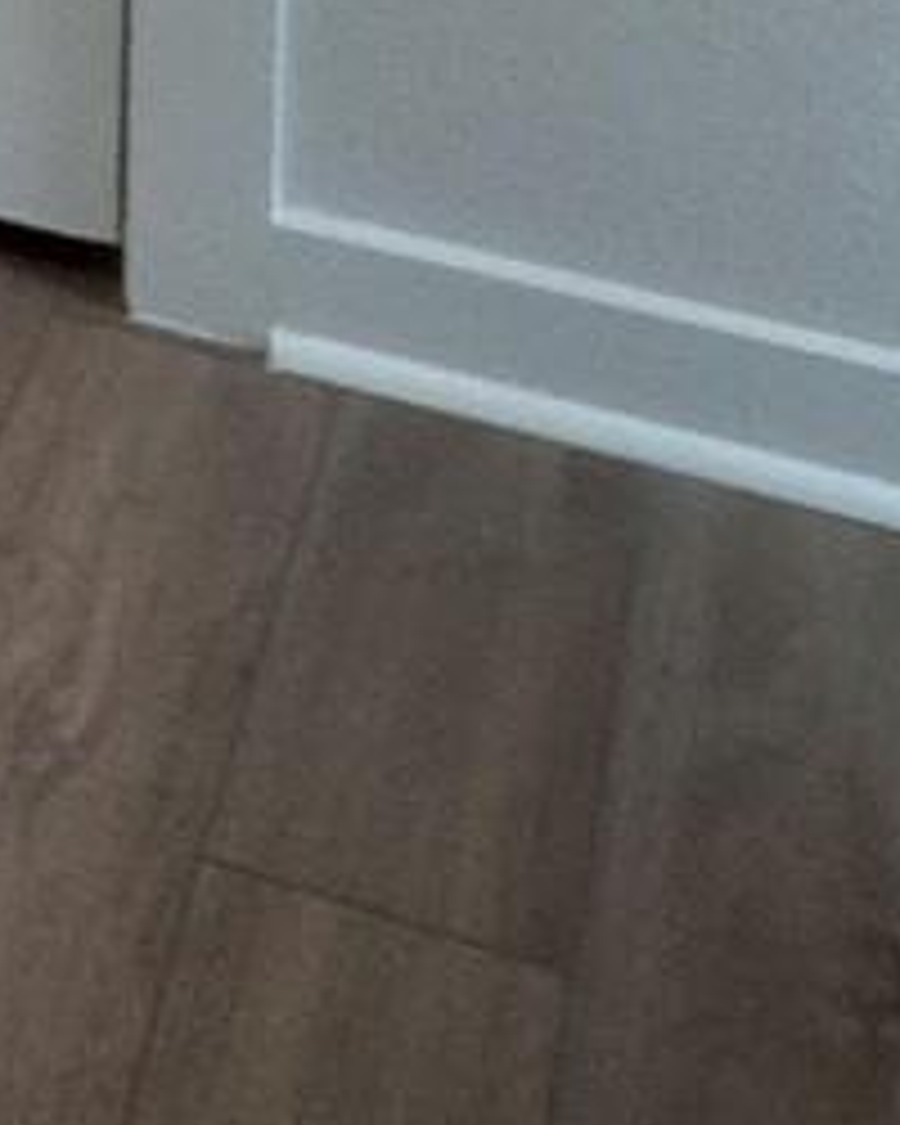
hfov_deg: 12.4
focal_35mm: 112
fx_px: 3729
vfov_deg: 13.3
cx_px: -778
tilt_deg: -8.2
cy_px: -1467
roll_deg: +0.1
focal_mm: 2.22
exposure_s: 1/120
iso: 100
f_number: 2.2
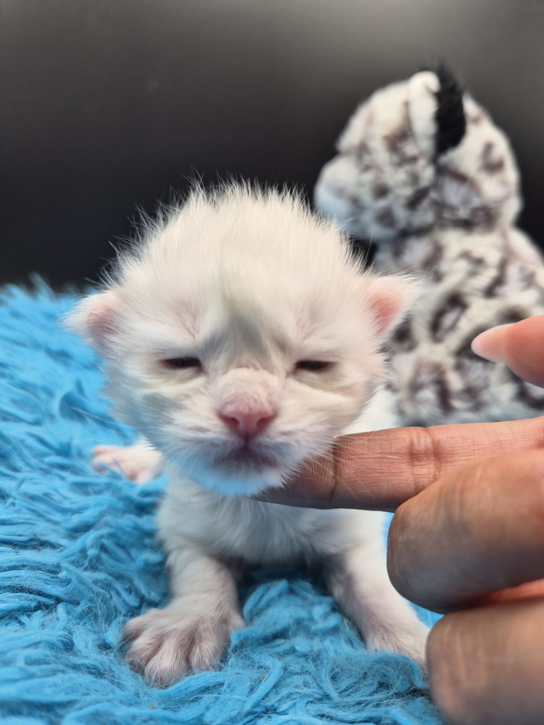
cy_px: 362
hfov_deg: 58.9
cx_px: 272
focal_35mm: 23
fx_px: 482
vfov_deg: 73.9
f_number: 1.8
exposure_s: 1/179
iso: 25
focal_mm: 5.4
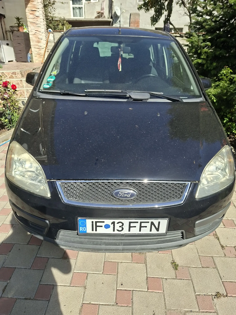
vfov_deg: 73.9
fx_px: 209
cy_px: 158
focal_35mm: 23
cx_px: 118
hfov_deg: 58.9
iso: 50
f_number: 1.8
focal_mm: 5.54
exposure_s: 1/1862
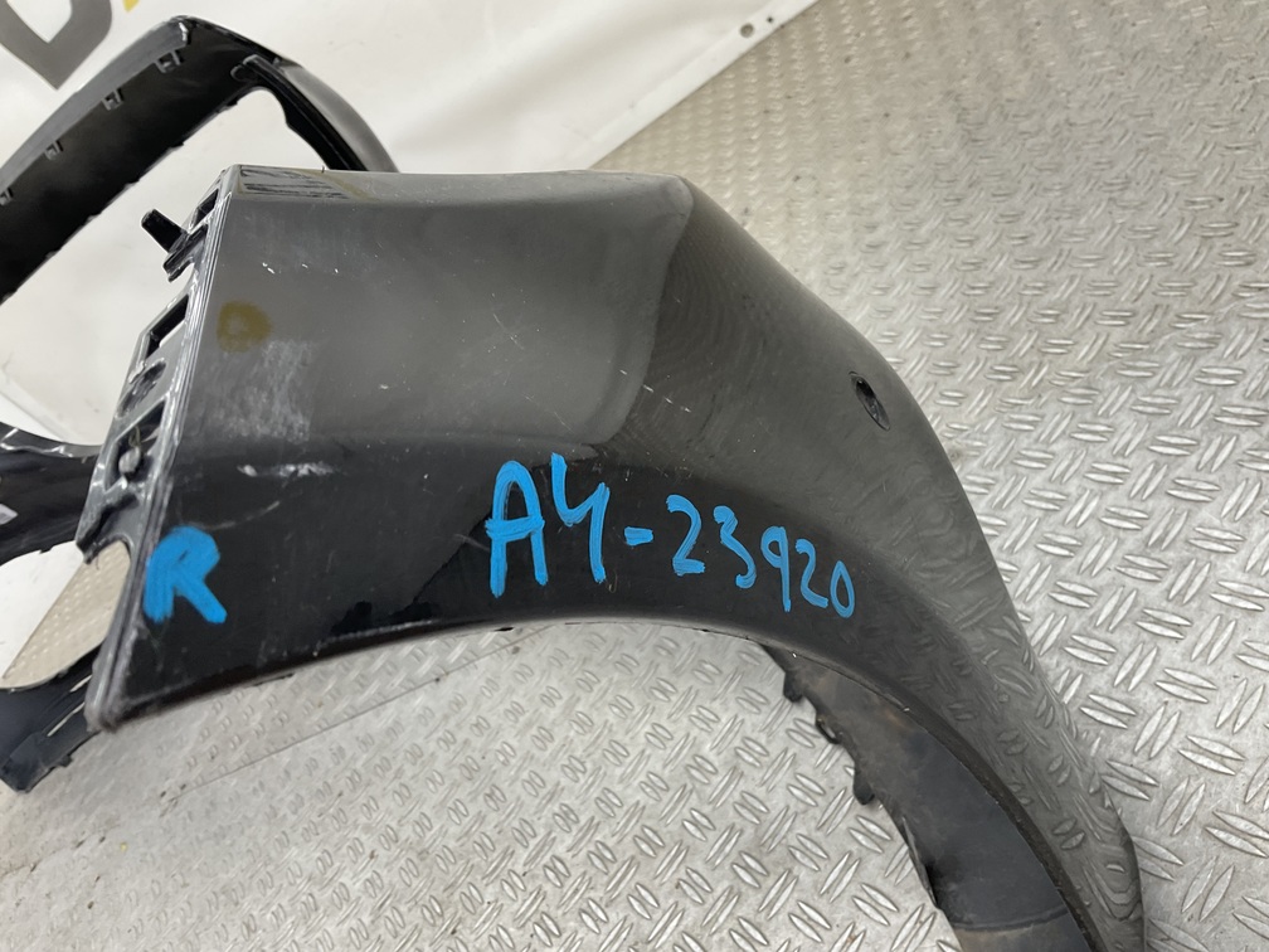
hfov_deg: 61.7
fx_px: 1063
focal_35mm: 29
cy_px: 476
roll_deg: +42.0
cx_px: 634
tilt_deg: -30.1
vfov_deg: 48.2
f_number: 1.8
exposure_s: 1/120
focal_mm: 3
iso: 50
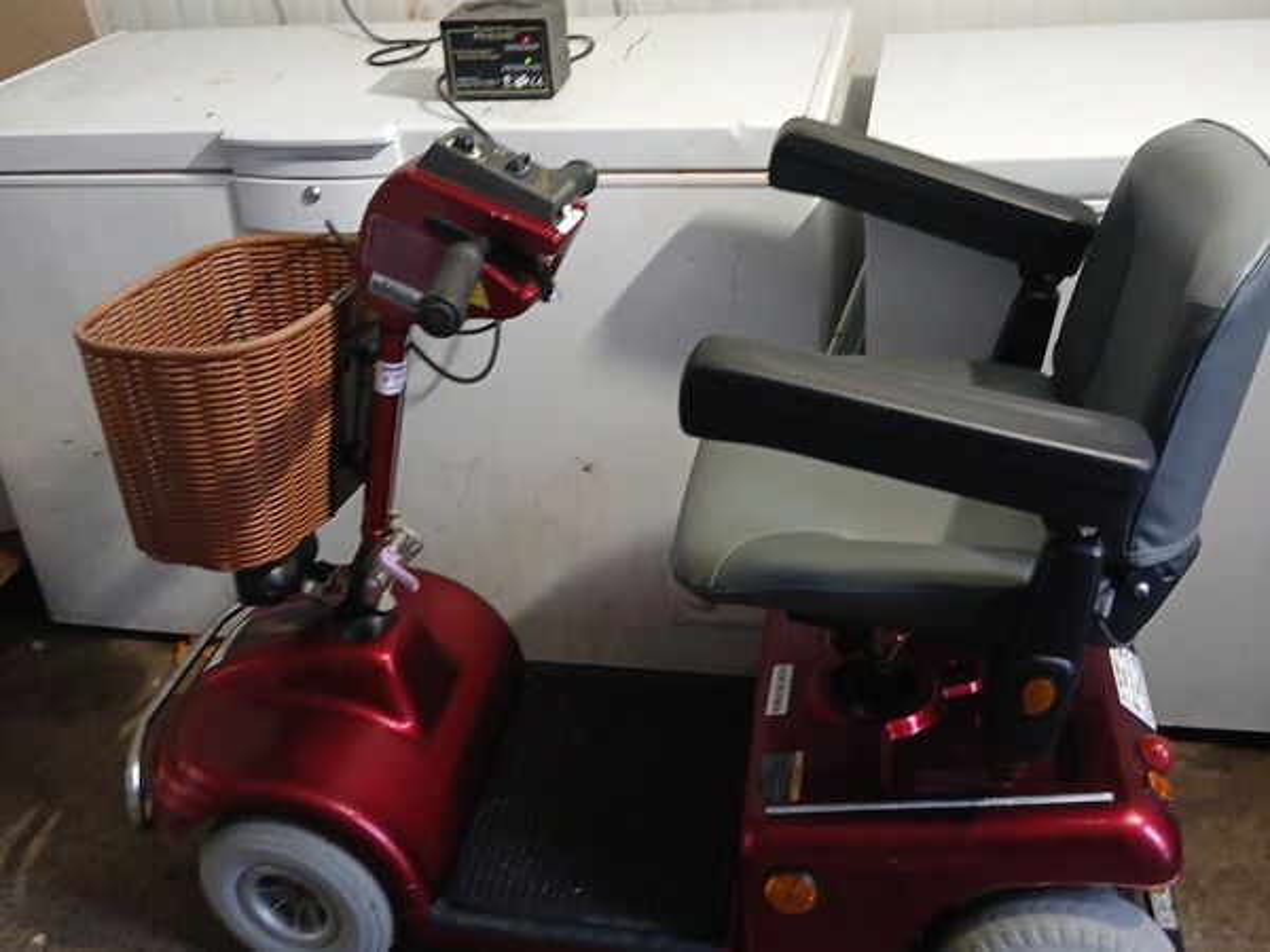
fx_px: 954
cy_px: 476
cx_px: 635
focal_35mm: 26
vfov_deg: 53.1
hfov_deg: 67.3
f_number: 1.8
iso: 200
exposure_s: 1/50
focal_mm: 3.98
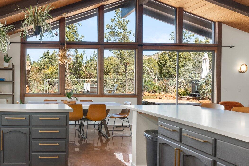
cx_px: 42
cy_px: 87
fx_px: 214
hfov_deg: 55.1
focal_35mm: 31
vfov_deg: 42.3
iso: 1600
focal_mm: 16
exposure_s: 1/6
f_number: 8
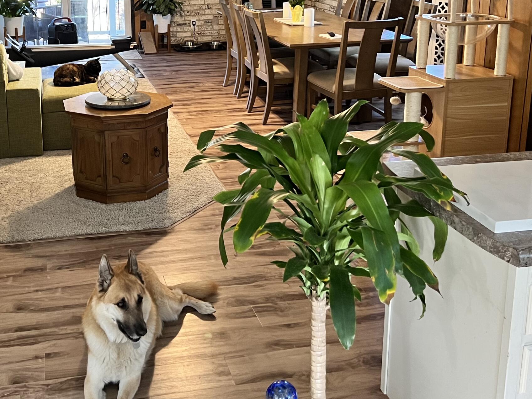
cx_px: 179
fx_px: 707
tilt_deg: -14.0
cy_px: 101
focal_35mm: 46
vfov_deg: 31.0
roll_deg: +1.0
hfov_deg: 40.7
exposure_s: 1/60
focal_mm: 5.7
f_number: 1.5
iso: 320
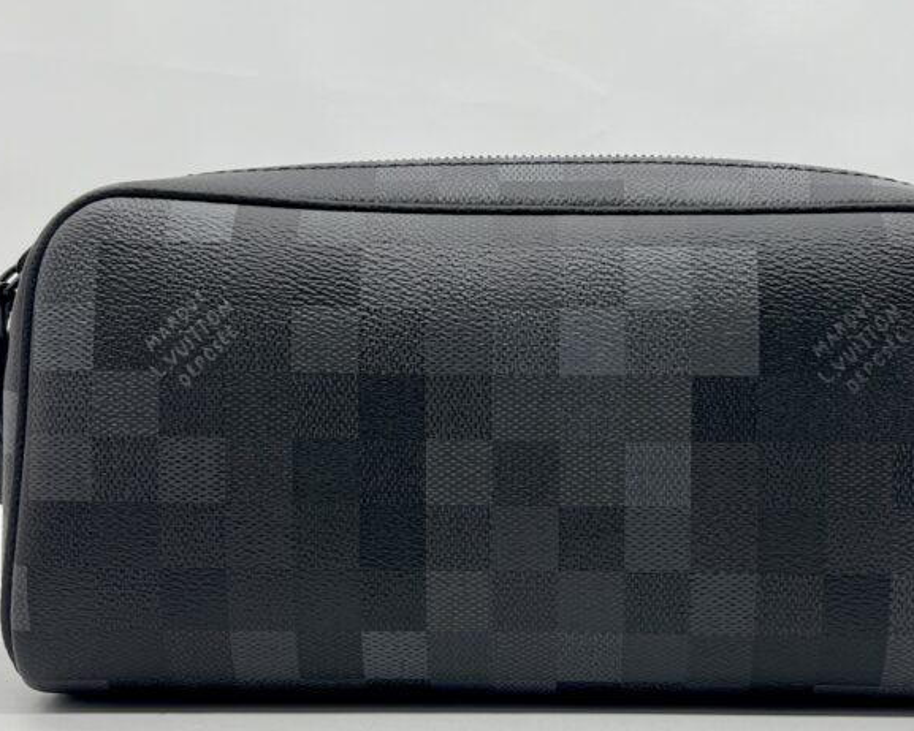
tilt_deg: -4.9
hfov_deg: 41.1
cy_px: 441
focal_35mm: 45
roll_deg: -0.4
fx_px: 1218
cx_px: 512
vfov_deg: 33.3
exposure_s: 1/118
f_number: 1.5
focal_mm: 5.7
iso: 32
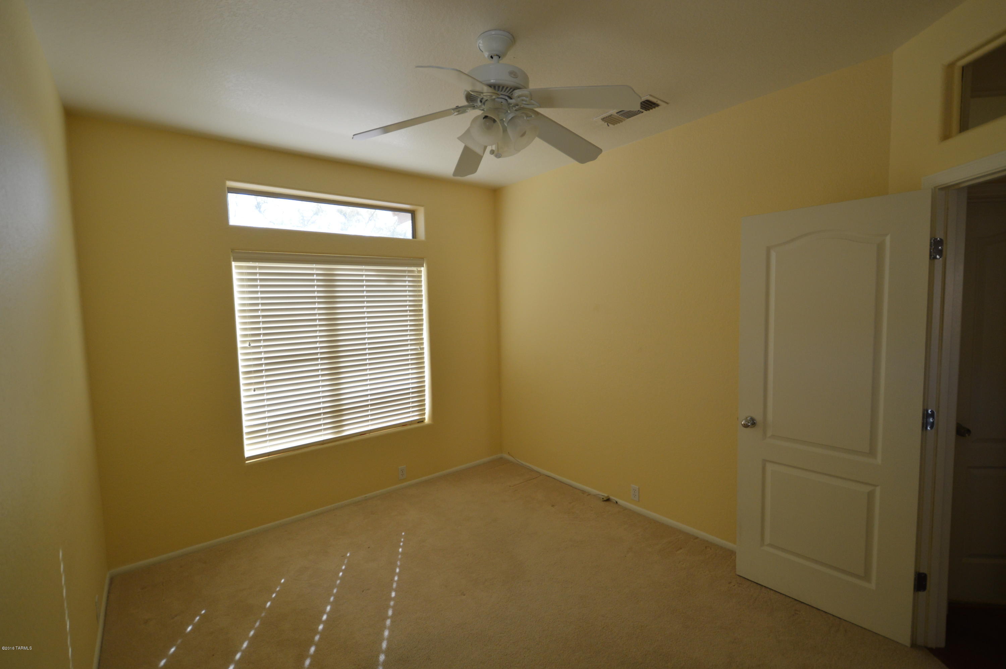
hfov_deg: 100.4
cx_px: 503
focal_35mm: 15
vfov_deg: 77.2
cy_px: 334
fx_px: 419
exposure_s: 1/60
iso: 400
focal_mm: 10
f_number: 4
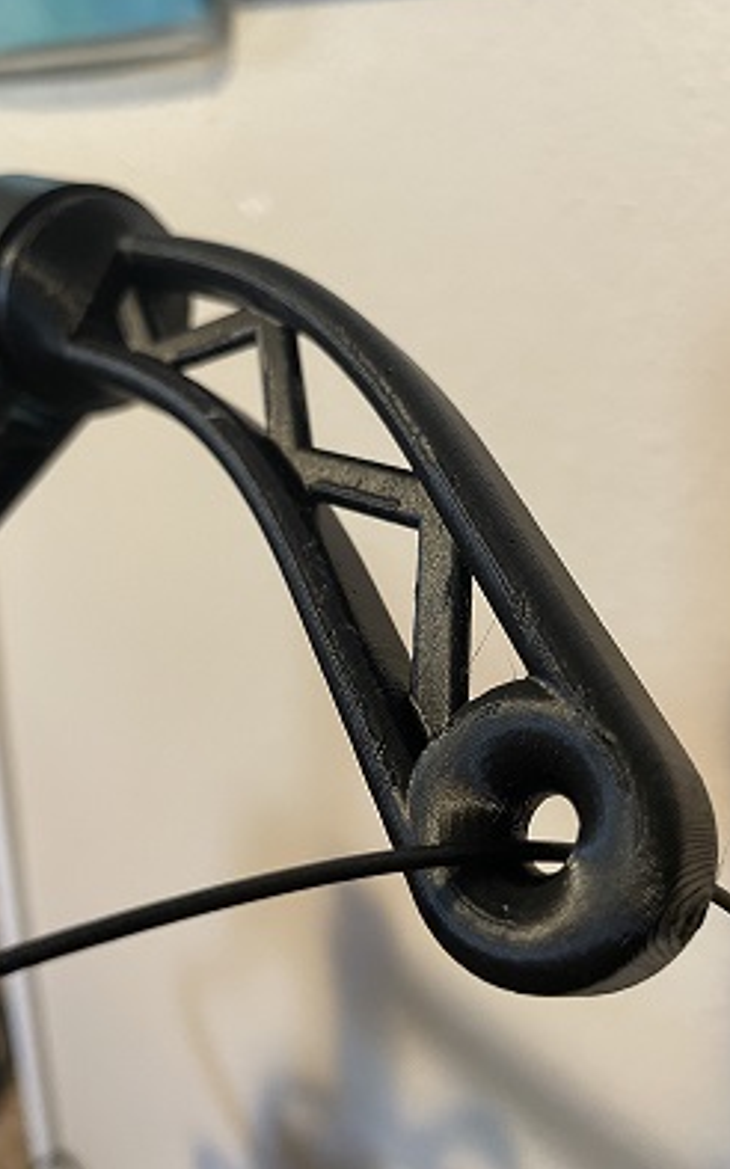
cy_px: 579
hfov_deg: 44.5
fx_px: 892
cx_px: 347
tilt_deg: -24.2
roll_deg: -1.8
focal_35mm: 28
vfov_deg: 66.5
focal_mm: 4.2
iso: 250
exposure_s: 1/60
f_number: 1.6
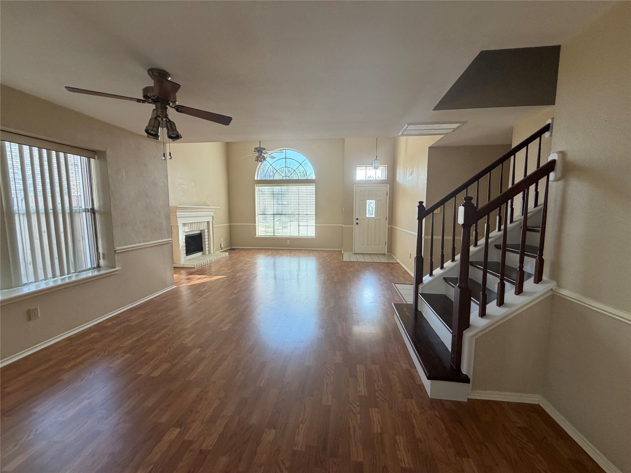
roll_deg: -0.4
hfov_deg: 102.1
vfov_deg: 85.7
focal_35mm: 14
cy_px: 236
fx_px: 255
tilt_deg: -5.2
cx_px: 316
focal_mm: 2.22
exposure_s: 1/121
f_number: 2.2
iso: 200
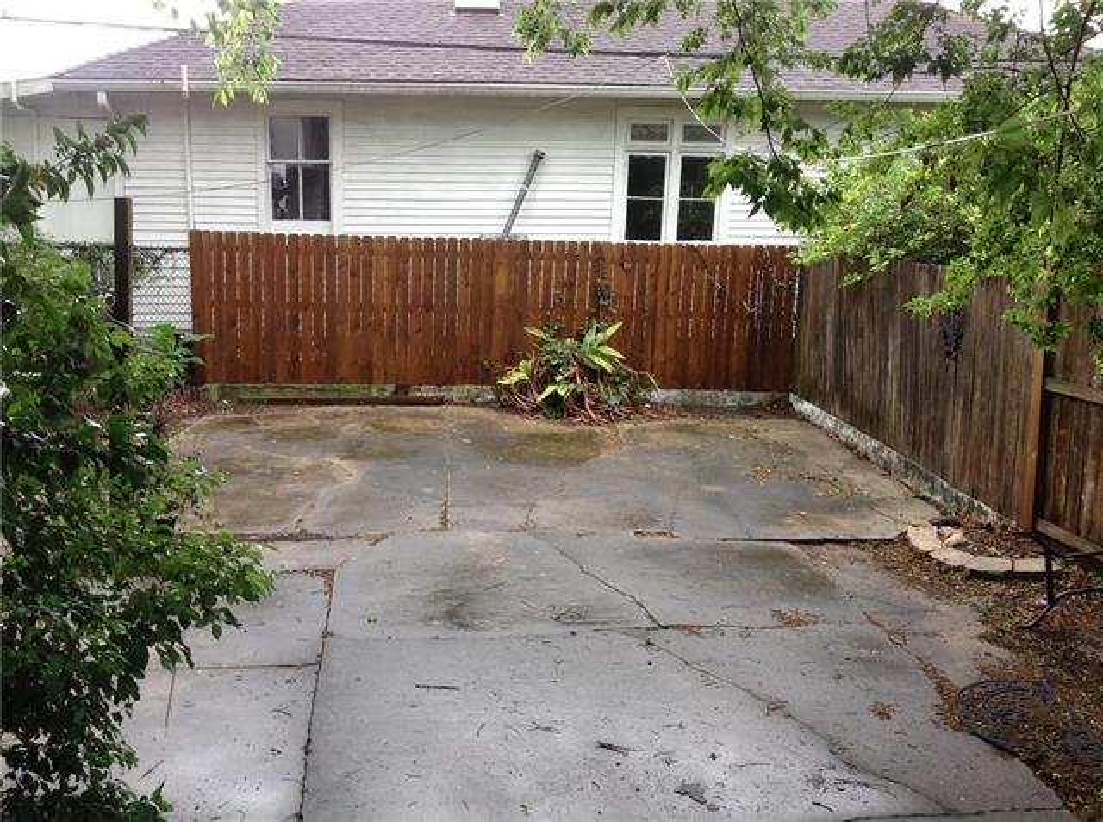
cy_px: 411
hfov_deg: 52.7
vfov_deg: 40.5
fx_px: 1113
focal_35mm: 35
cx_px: 552
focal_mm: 4.28
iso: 100
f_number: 2.4
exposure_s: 1/120
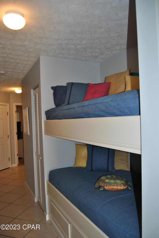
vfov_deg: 67.3
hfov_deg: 48.0
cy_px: 119
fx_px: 178
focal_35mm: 27
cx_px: 80
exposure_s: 1/60
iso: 200
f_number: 3.5
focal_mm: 18
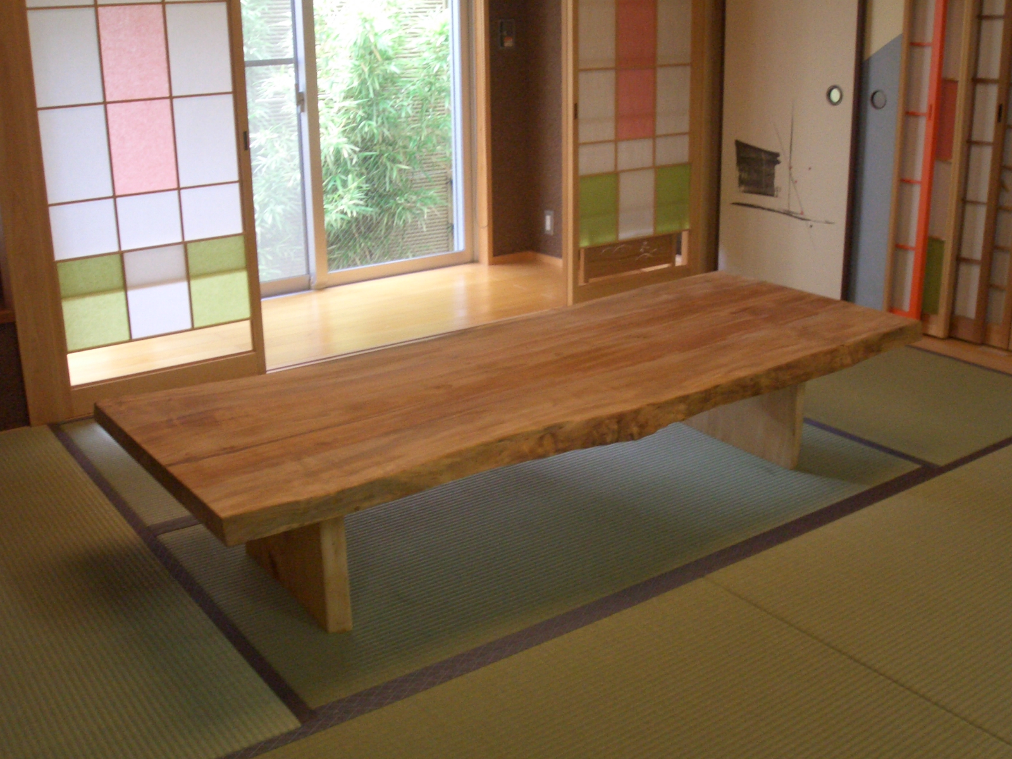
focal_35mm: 36
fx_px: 1052
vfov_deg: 39.7
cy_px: 380
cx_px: 506
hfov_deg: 51.4
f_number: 4
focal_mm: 4.8
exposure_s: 1/25
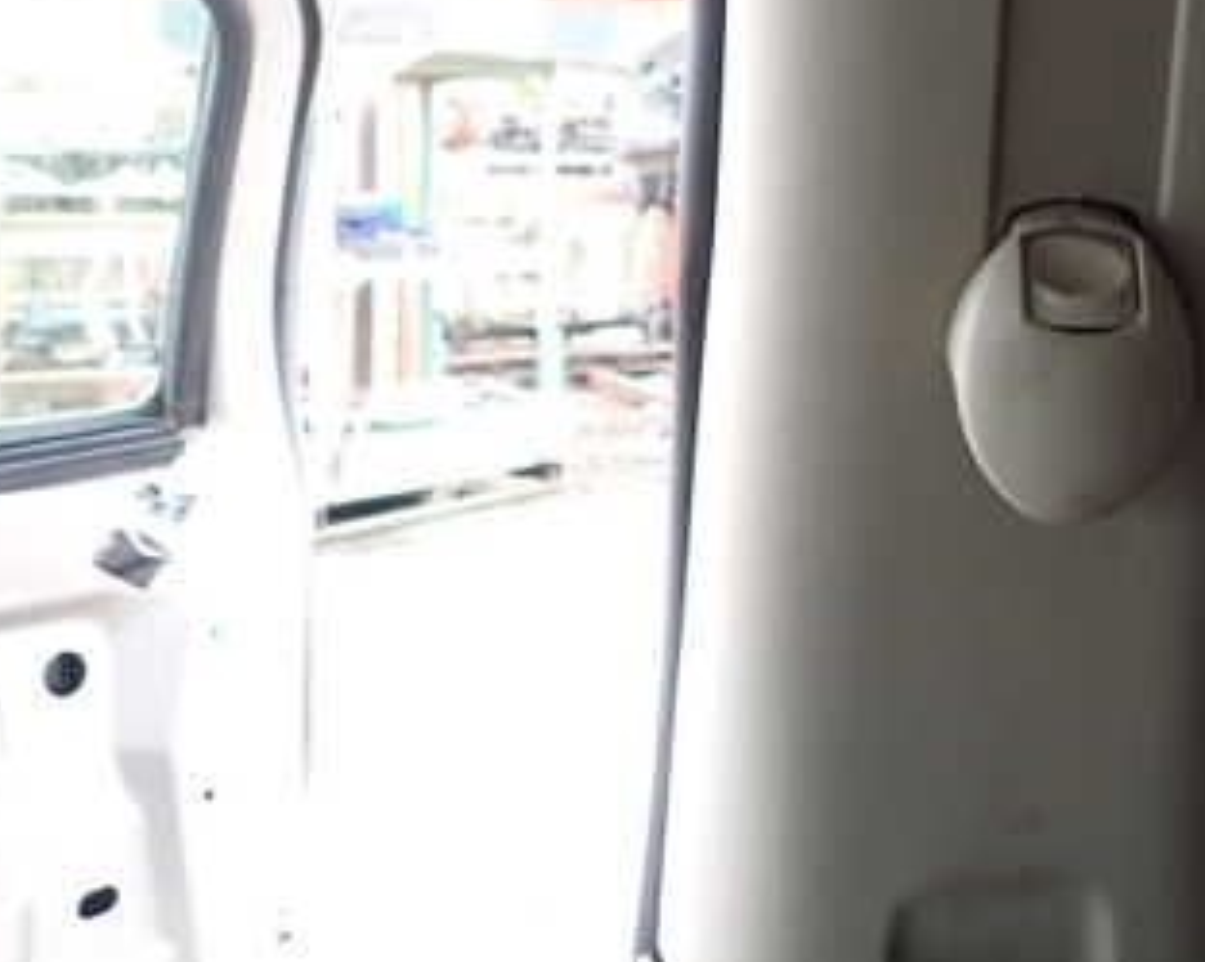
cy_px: 313
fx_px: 1675
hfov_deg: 36.9
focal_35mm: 47
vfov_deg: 31.8
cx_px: 1097
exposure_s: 1/40
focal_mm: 4.5
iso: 200
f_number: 2
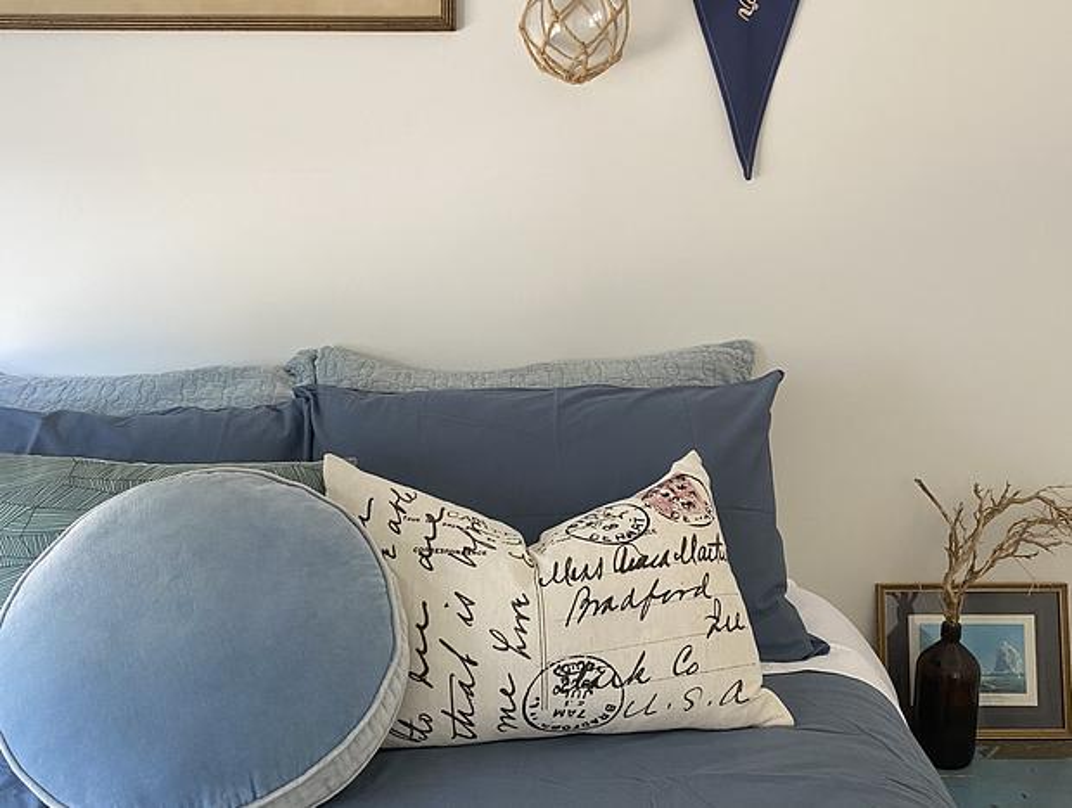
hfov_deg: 67.2
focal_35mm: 26
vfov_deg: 53.2
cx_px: 536
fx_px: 806
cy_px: 404
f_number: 1.8
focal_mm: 4.25
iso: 125
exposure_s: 1/76
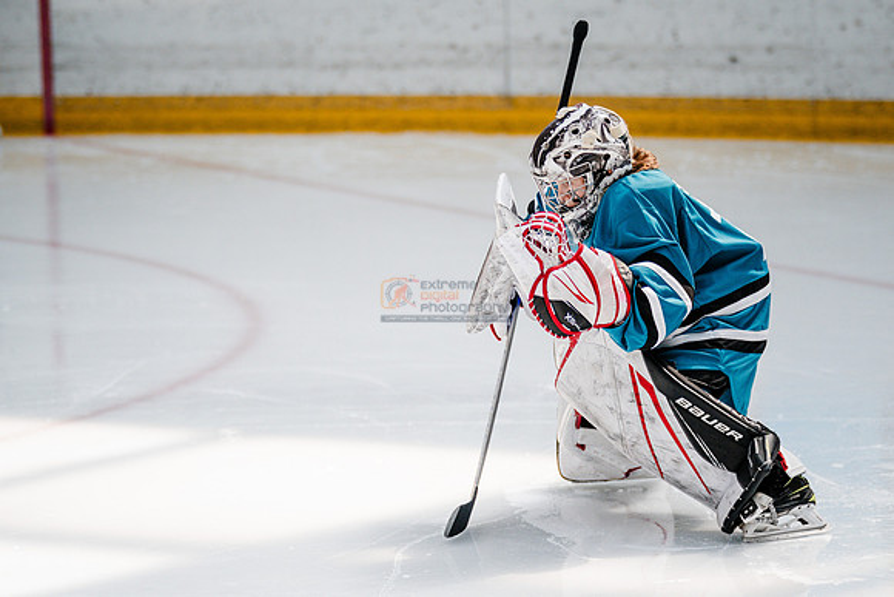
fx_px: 6307
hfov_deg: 8.1
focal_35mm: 254
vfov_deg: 5.4
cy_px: 341
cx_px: 381
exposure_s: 1/2000
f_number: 3.2
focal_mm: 186
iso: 640
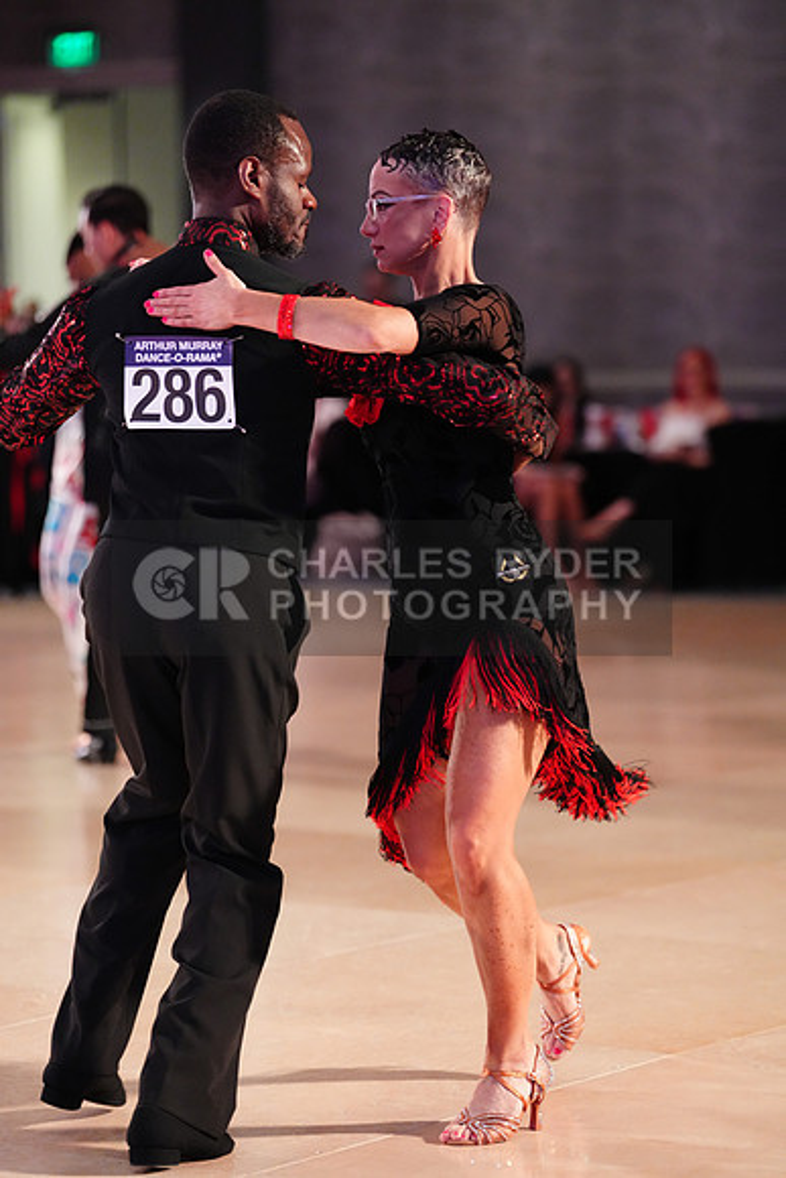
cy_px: 589
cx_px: 393
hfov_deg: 11.0
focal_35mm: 125
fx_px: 4091
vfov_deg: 16.4
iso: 5000
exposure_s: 1/320
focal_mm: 125
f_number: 2.8
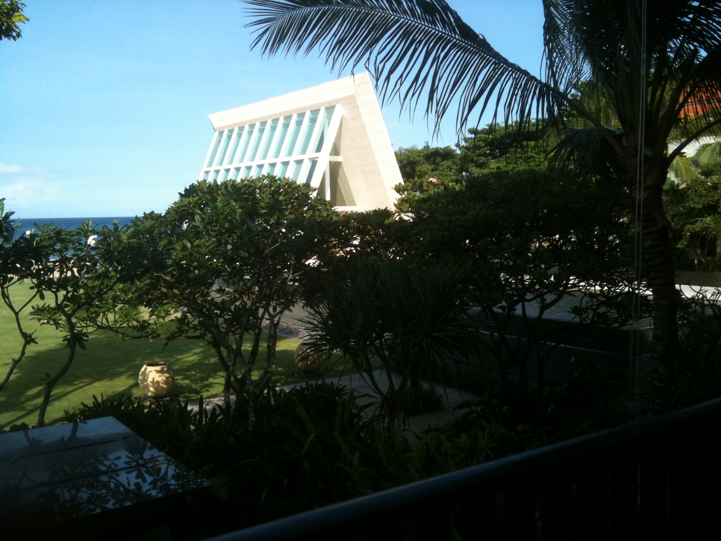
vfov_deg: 40.7
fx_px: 729
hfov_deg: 52.6
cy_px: 270
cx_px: 360
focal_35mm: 35
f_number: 2.8
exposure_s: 1/775
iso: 64
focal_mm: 3.85
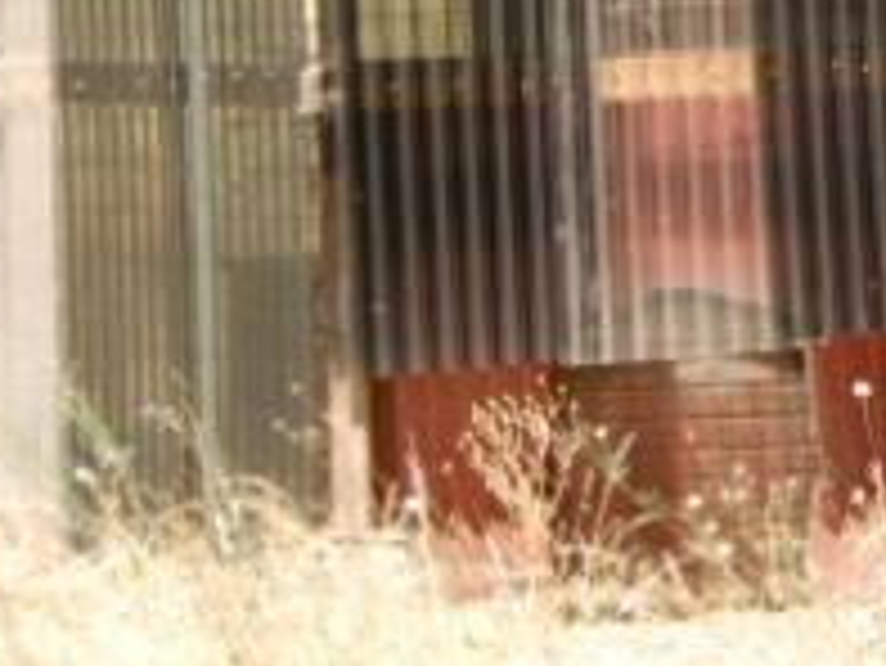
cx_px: 1228
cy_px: -36
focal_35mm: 341
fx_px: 8733
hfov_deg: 5.8
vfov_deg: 4.4
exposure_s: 1/125
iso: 80
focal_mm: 18.7
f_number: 5
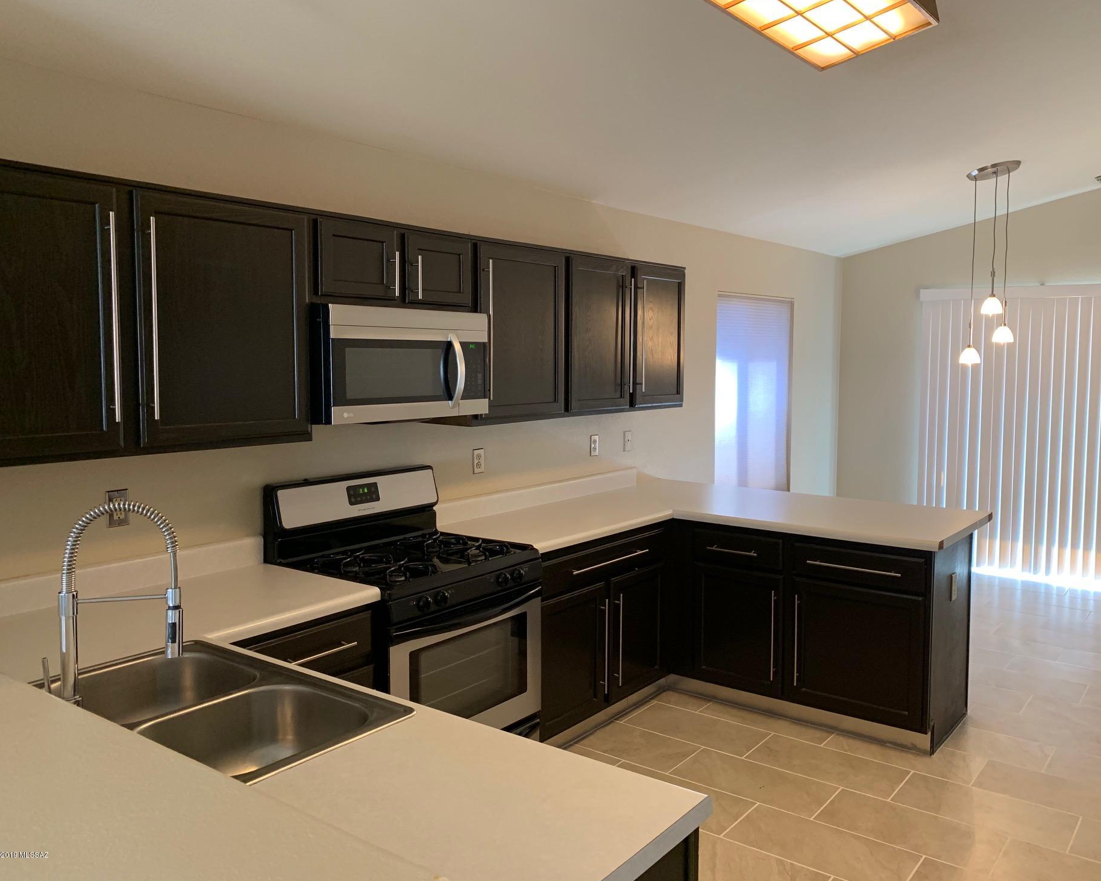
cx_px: 599
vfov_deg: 51.5
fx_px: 912
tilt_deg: -4.1
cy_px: 429
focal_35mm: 28
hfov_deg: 62.1
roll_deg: -0.9
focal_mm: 4.25
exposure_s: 1/60
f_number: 1.8
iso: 125
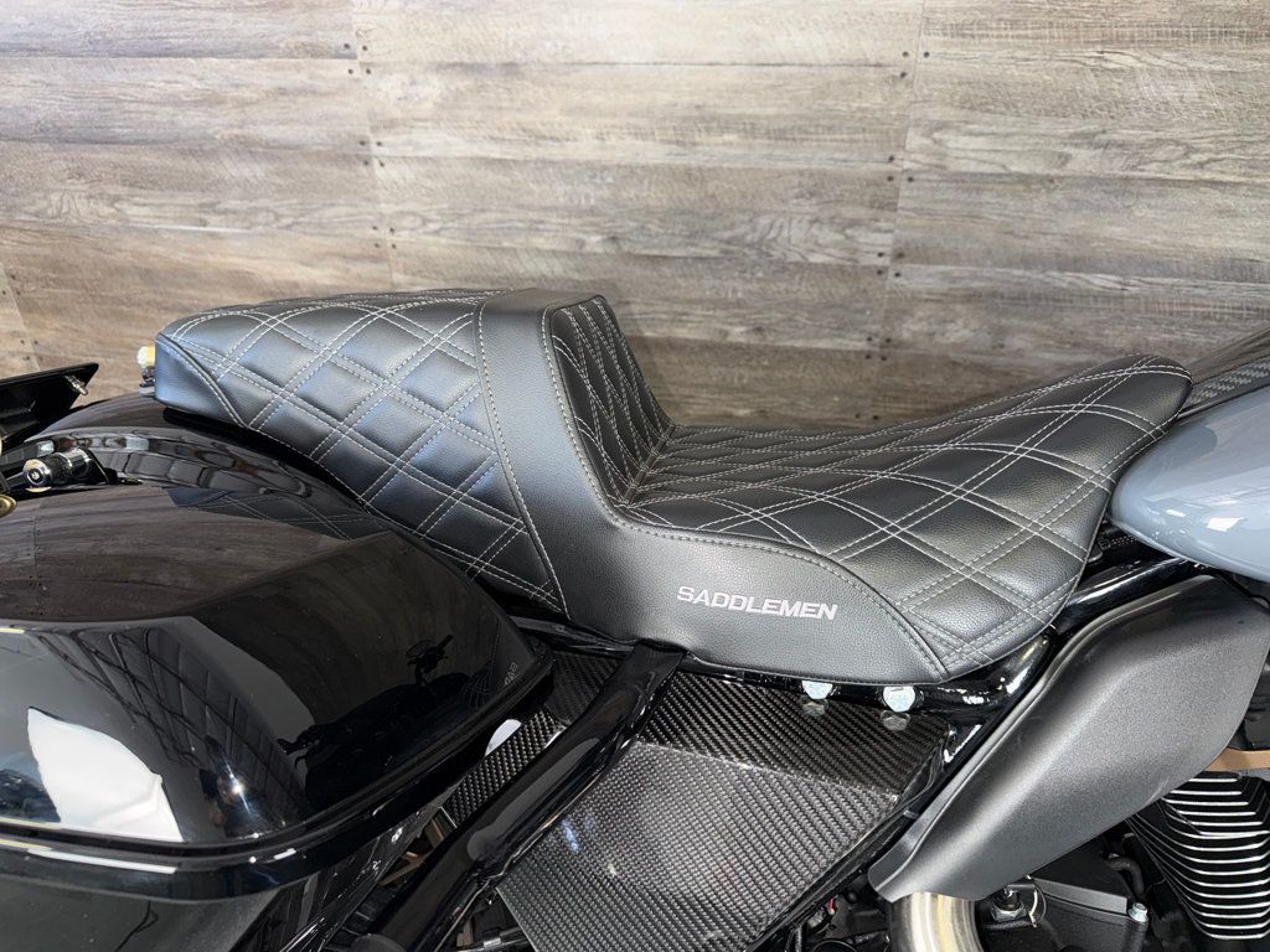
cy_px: 476
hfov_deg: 71.6
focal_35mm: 24
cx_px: 635
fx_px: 881
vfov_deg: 56.8
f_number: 1.78
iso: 64
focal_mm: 6.76
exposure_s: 1/18
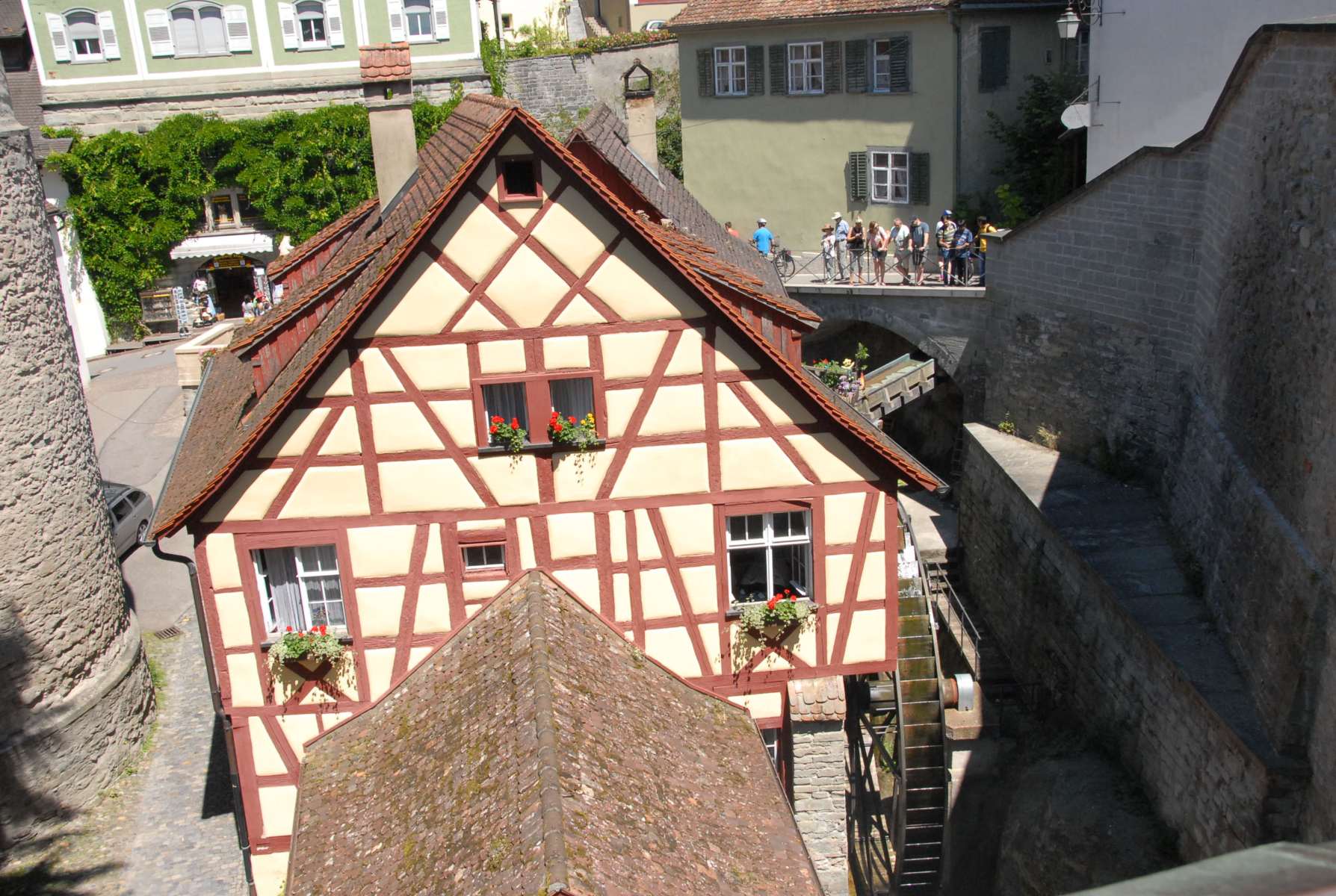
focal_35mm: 33
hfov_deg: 57.1
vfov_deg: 40.1
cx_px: 668
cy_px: 448
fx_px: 1227
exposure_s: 1/350
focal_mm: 22
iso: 640
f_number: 11
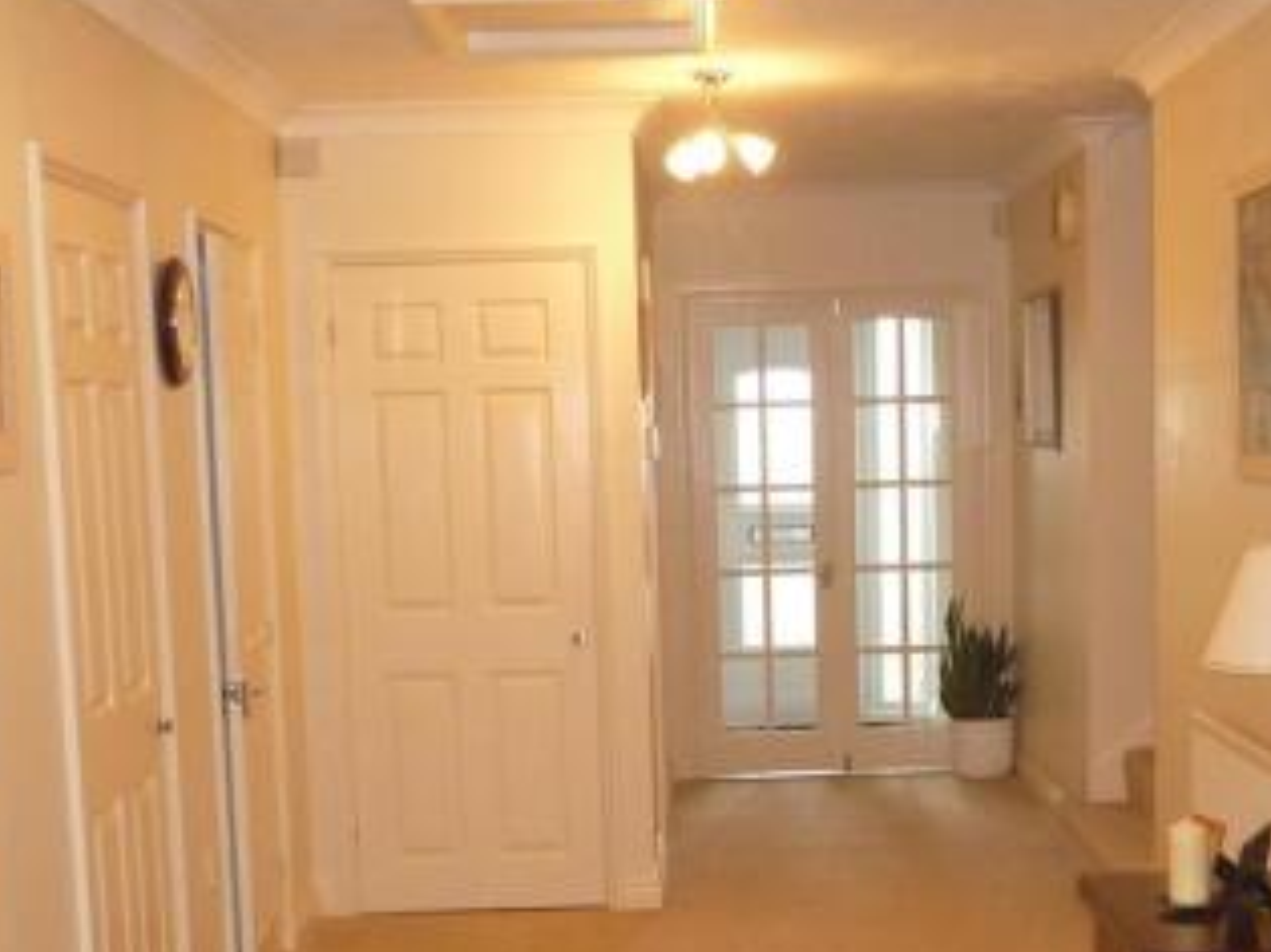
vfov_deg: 23.7
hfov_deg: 31.6
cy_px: 760
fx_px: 2239
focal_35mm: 61
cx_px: 740
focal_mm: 5.5
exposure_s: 1/30
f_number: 2.8
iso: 250
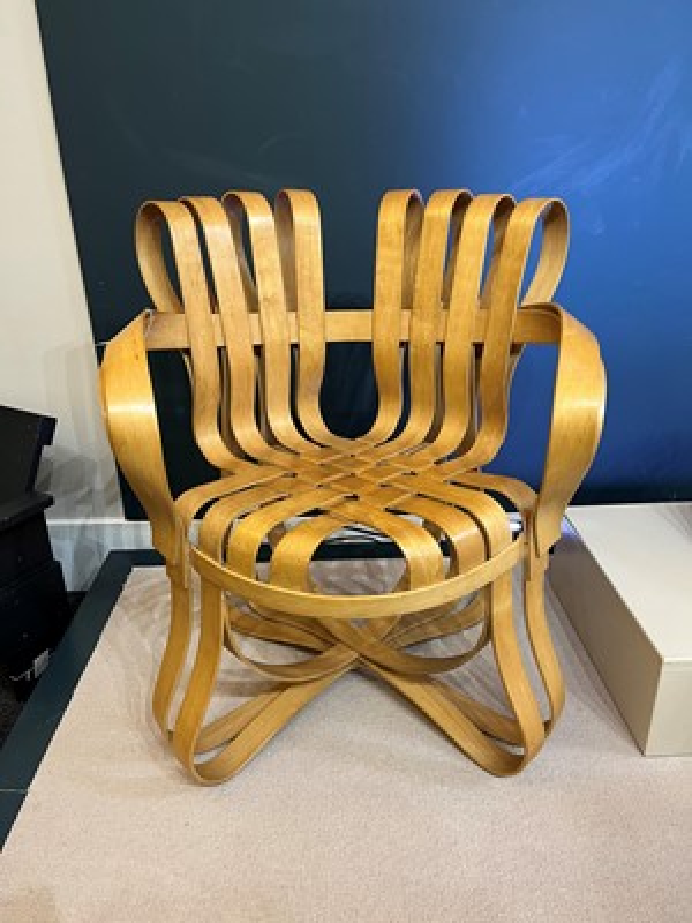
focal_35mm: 26
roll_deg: +2.8
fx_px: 693
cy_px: 462
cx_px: 346
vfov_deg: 67.3
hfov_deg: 53.1
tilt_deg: -24.6
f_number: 1.6
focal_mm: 5.1
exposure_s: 1/50
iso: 100
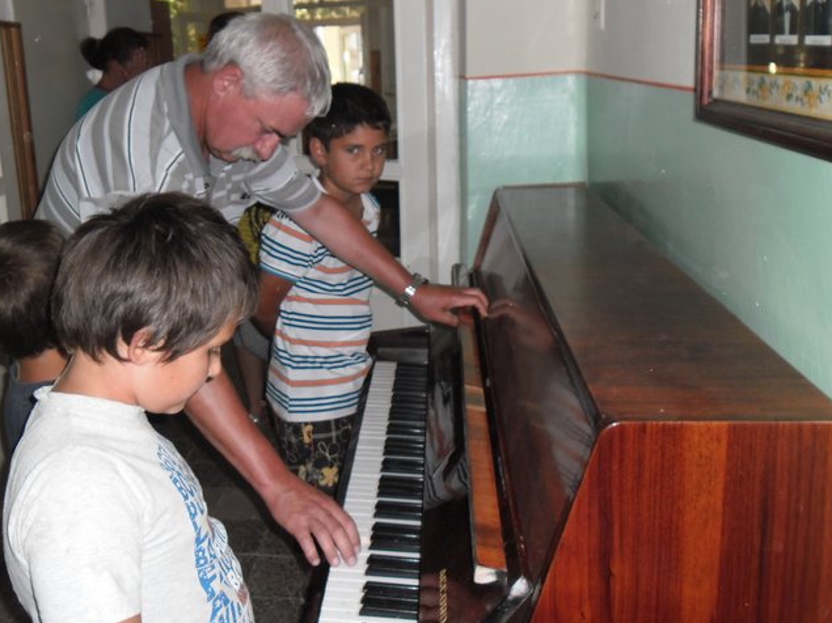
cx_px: 338
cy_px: 277
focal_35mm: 34
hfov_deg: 53.6
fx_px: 817
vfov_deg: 41.7
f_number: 3.5
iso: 100
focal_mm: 4.9
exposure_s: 1/45
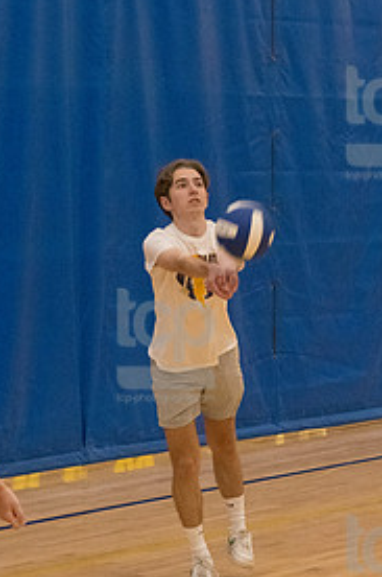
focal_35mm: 137
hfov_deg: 10.0
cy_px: 345
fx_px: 2189
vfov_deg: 15.0
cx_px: 166
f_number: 5.6
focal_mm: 56
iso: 10000
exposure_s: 1/400
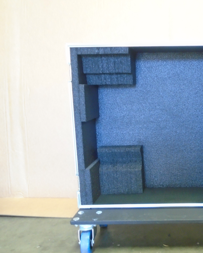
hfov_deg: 38.7
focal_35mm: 36
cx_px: 177
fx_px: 270
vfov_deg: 50.3
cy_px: 132
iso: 400
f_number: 3.2
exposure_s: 1/15
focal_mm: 4.6
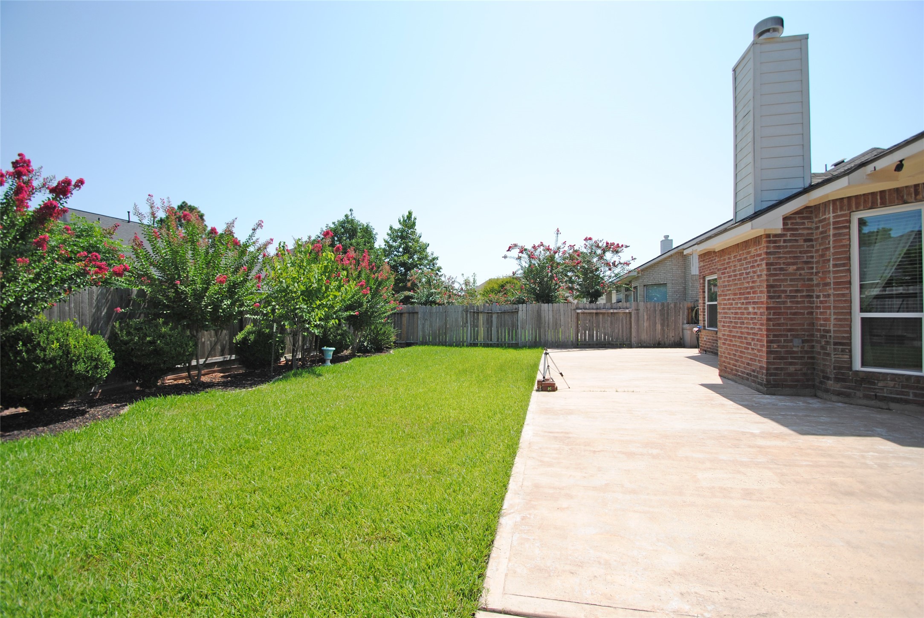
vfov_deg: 77.5
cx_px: 462
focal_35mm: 15
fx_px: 385
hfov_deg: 100.3
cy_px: 309
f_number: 4.5
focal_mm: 10
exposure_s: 1/640
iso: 100
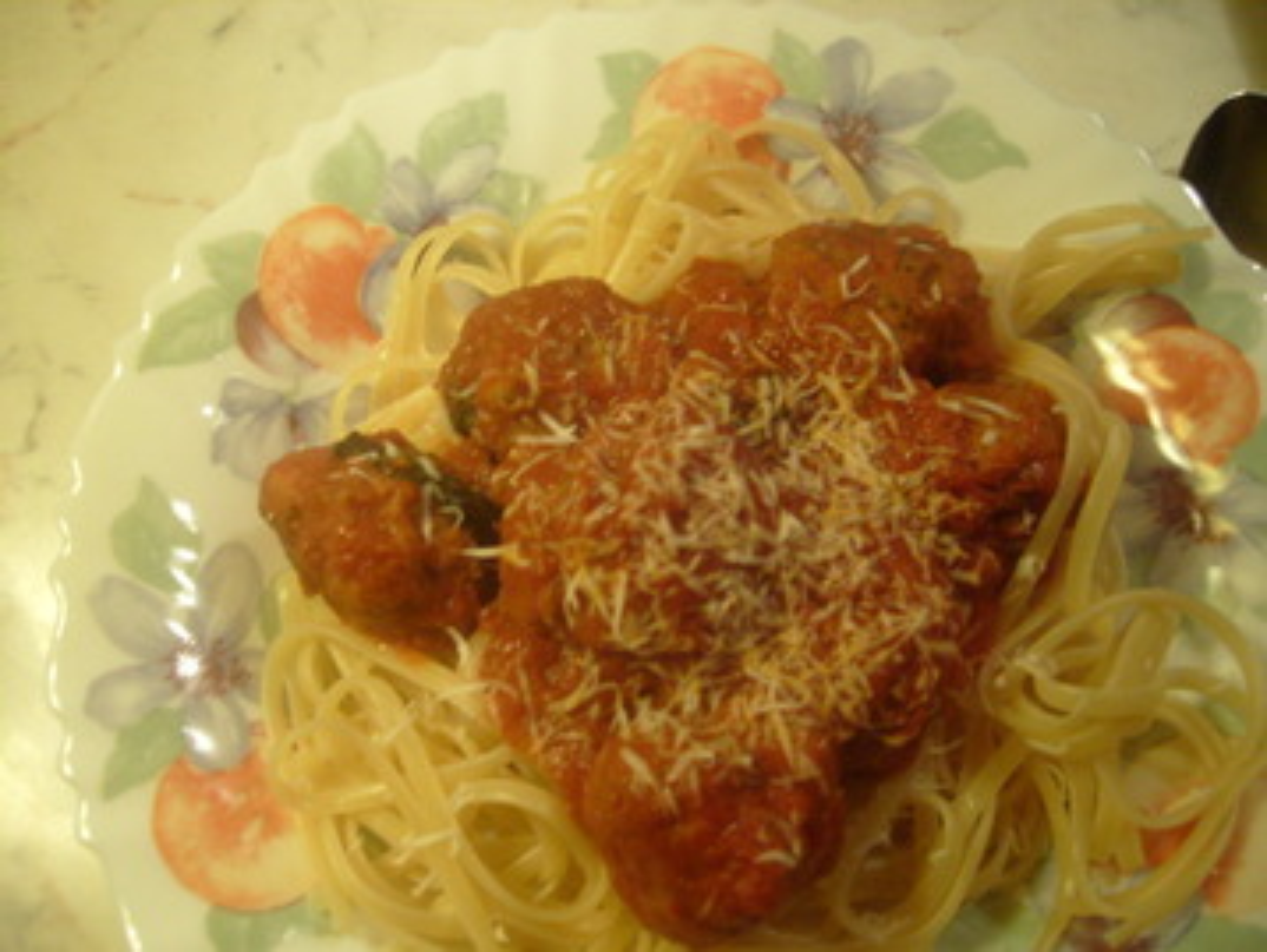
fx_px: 1282
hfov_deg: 52.6
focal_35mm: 35
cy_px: 476
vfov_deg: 40.7
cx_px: 634
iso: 200
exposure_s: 1/15
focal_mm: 5.8
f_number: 2.8
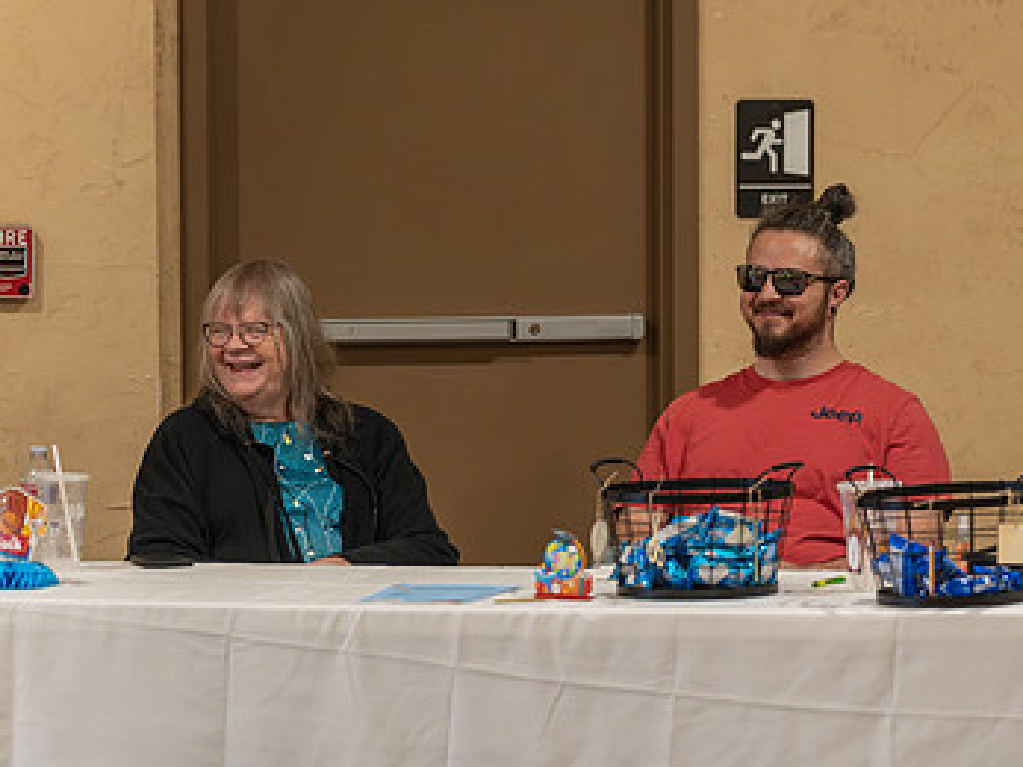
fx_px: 7356
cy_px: 471
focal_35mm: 249
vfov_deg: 6.0
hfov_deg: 7.9
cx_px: 793
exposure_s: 1/400
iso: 2000
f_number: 3.5
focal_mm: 150
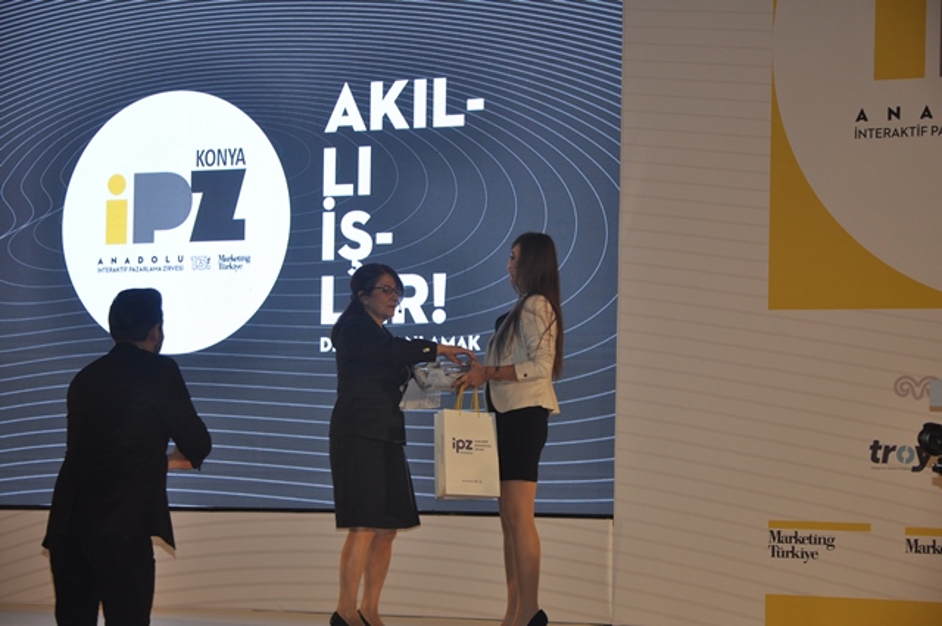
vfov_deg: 14.0
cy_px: 313
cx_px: 471
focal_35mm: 98
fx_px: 2548
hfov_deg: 20.9
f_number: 4.5
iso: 400
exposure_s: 1/125
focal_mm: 65
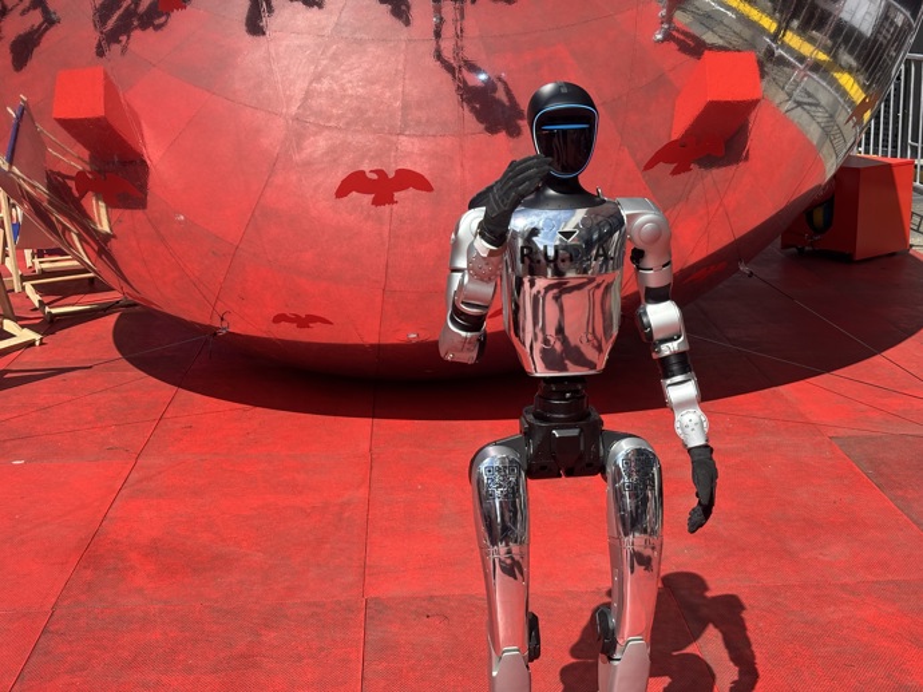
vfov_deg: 28.0
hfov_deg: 36.8
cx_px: 462
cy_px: 346
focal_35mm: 52
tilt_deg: -13.4
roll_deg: +0.0
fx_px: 1386
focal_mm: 5.96
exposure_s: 1/2105
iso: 32
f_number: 1.6
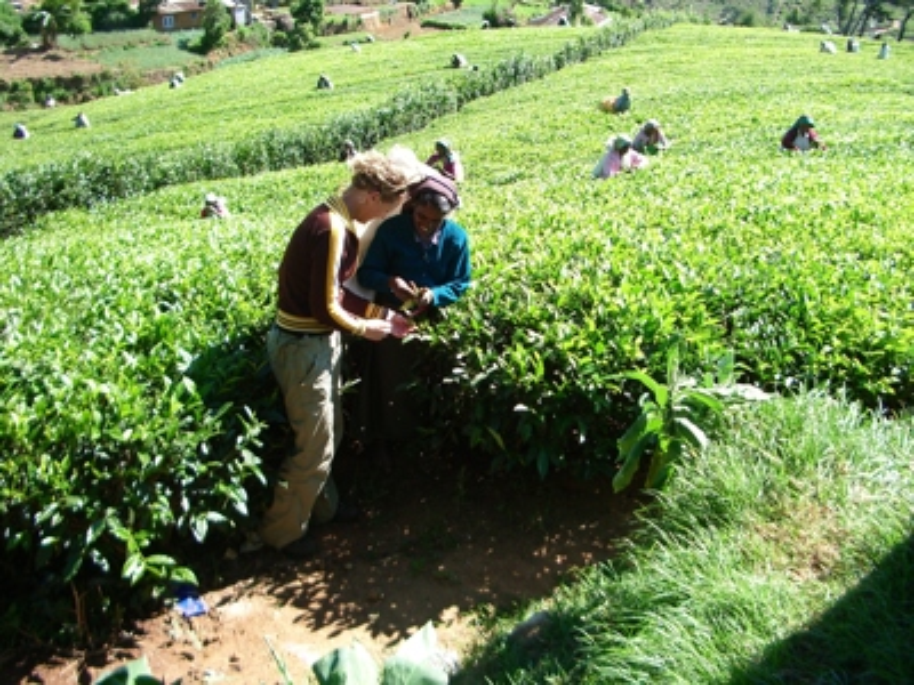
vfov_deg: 40.7
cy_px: 342
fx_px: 924
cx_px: 457
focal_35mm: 35
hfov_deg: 52.6
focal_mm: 5.8
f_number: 2.6
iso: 80
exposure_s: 1/250
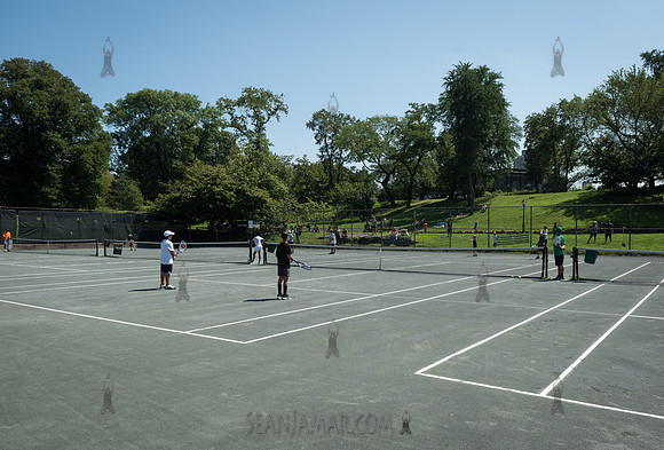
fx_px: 506
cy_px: 251
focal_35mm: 27
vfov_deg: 47.9
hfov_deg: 66.3
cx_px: 376
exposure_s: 1/640
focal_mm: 24
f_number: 5.6
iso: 125
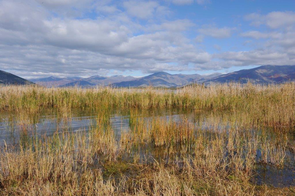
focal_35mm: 29
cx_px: 148
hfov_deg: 63.7
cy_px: 98
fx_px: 237
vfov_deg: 44.9
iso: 200
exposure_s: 1/80
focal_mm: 29
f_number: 22
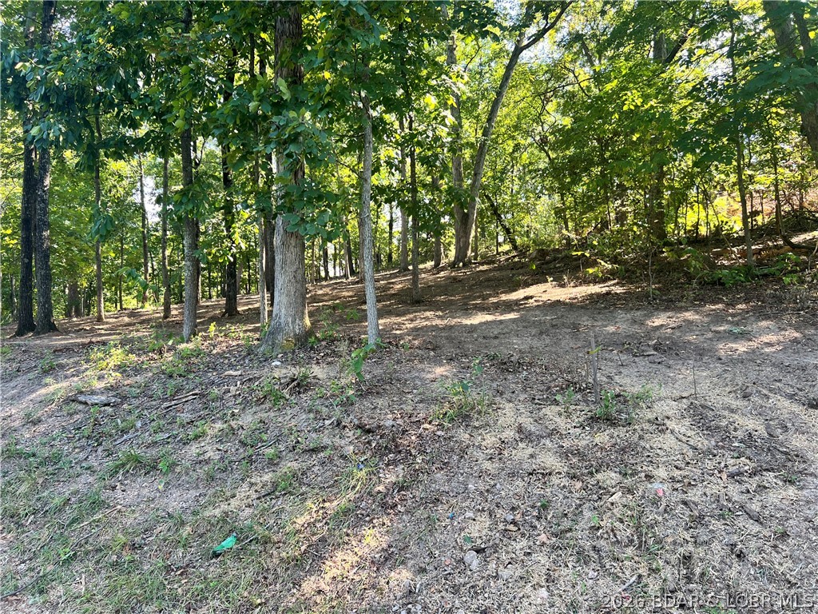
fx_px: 614
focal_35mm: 26
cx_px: 409
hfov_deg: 67.3
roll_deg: -0.6
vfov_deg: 53.1
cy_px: 307
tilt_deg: +3.6
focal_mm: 5.7
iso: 40
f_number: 1.5
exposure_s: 1/144
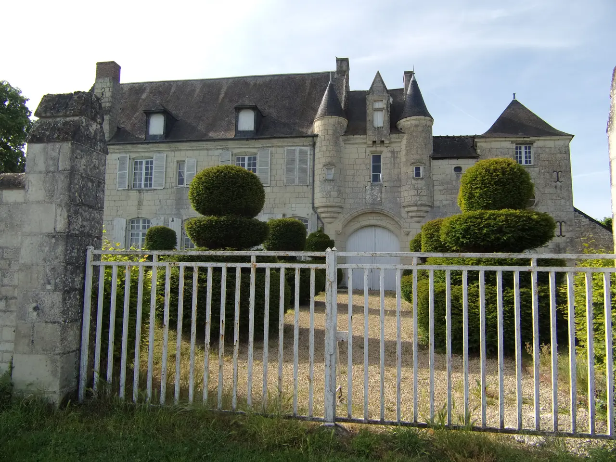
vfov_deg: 54.9
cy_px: 231
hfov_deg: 69.4
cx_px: 308
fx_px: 445
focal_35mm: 25
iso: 80
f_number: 3.5
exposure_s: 1/680
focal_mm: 4.5
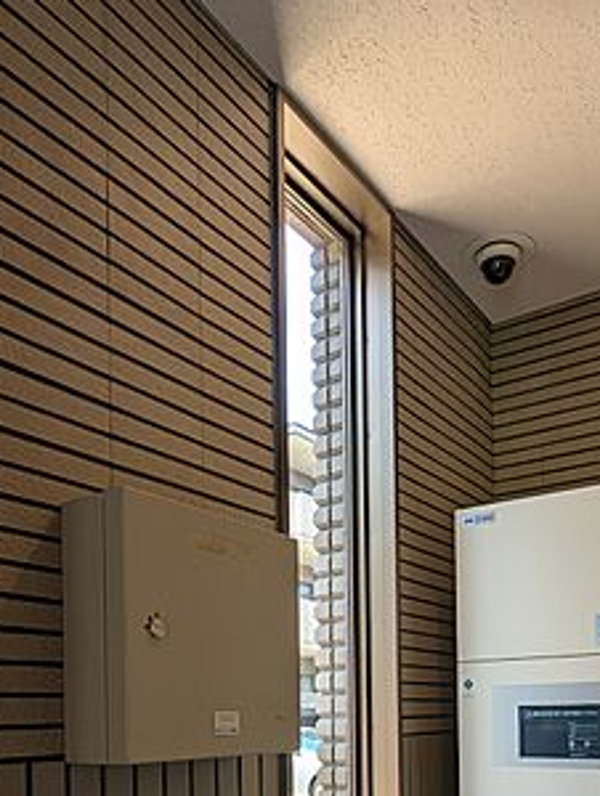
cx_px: 325
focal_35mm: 32
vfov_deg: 50.6
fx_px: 737
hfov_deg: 44.2
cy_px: 708
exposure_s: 1/99.9
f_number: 2.2
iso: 58
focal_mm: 2.35
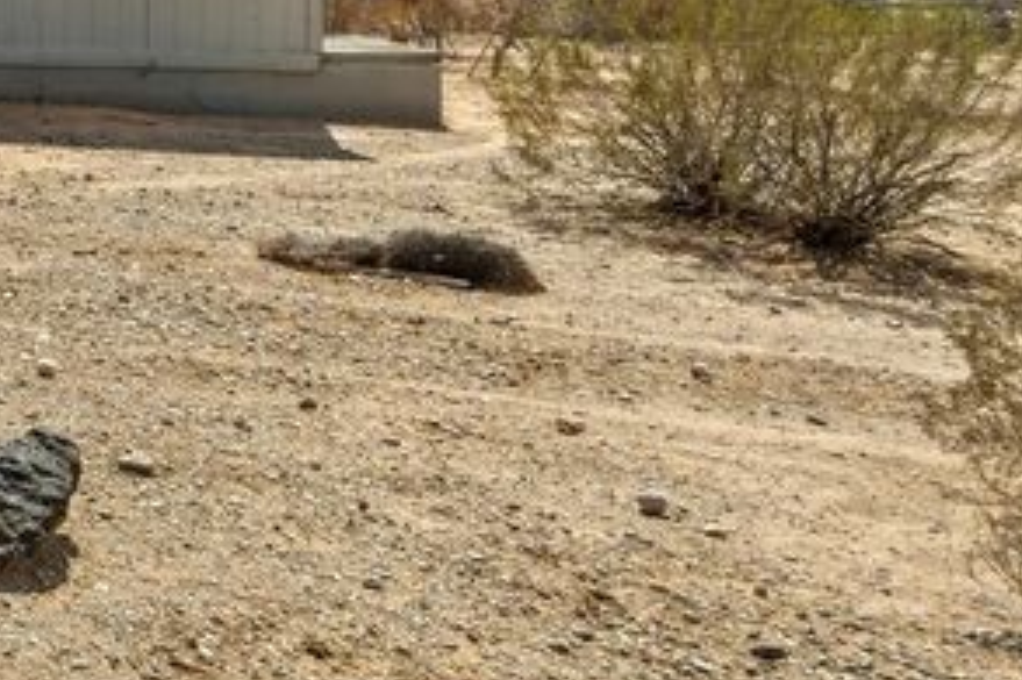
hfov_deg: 22.9
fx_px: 1589
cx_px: -746
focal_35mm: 56
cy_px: -44
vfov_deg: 22.9
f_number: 7.1
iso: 640
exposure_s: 1/500
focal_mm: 16
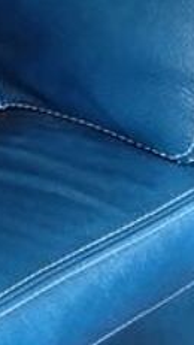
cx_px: -361
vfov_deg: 11.6
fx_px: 1664
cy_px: -58
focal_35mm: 182
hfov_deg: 6.2
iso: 200
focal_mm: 4.22
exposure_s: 1/25
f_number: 1.8
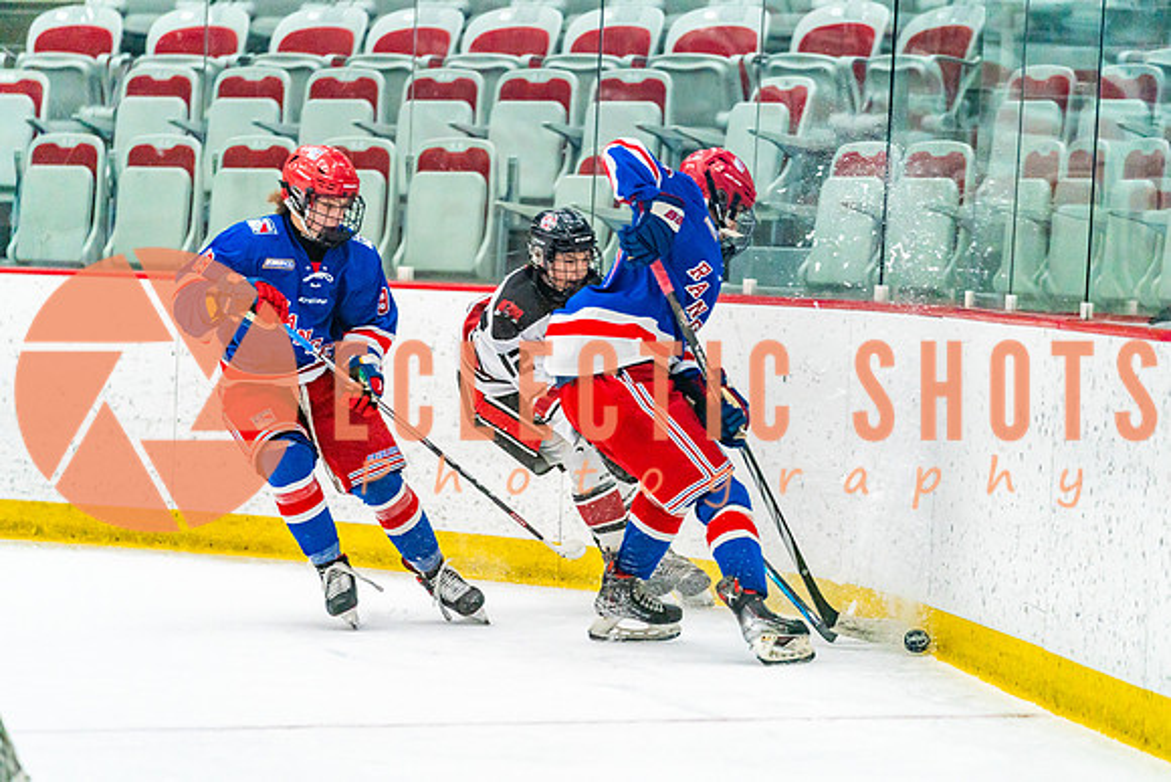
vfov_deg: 6.8
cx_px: 557
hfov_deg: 10.2
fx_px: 6577
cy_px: 391
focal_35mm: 202
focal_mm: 192
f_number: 2.8
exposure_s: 1/1000
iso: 3200
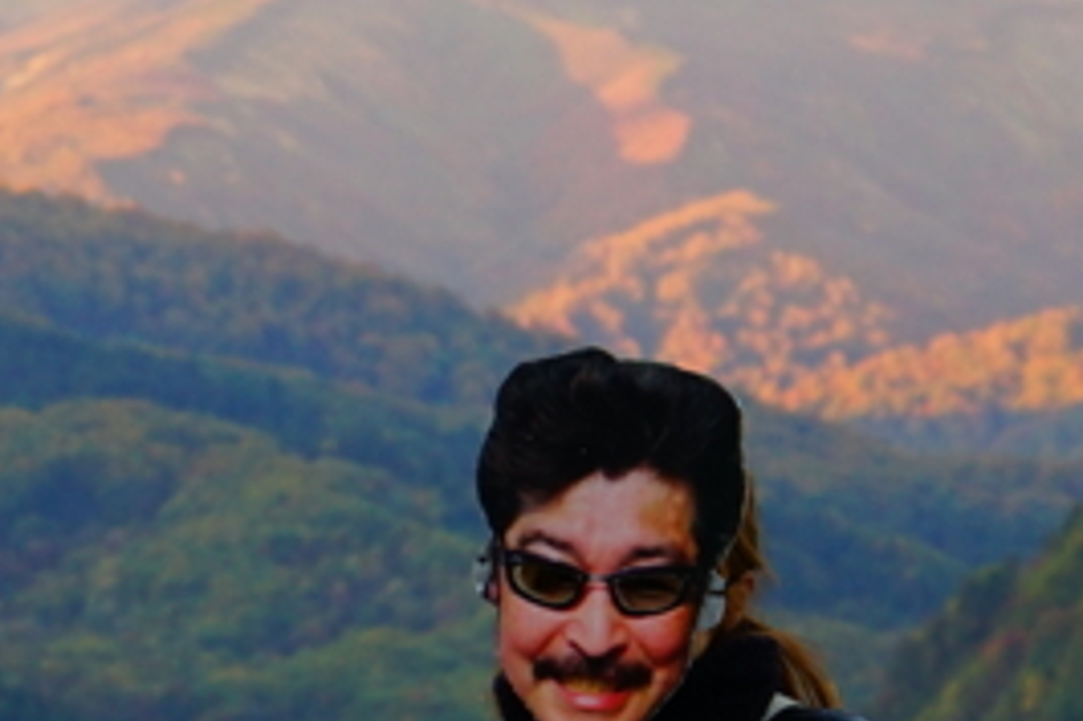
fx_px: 9590
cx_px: 86
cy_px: 914
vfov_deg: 4.3
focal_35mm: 319
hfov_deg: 6.4
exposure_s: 1/125
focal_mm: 71
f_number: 5.6
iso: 320
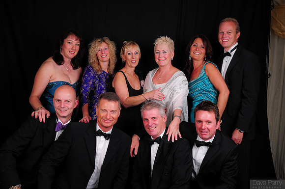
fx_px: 285
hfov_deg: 53.2
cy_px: 94
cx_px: 142
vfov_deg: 36.8
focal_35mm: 36
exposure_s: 1/125
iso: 200
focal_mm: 24
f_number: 8
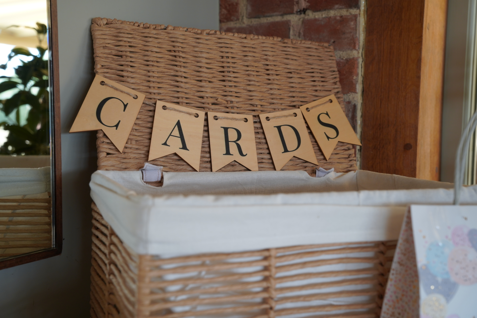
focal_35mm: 44
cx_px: 238
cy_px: 159
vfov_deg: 30.3
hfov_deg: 44.1
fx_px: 588
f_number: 4
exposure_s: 1/160
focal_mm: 44.4
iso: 500
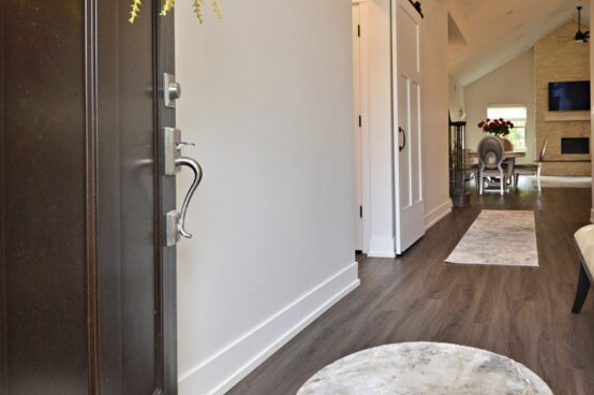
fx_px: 428
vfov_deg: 48.9
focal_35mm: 26
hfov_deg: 66.6
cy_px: 145
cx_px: 419
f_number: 4.5
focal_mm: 12
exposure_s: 1/60
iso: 450
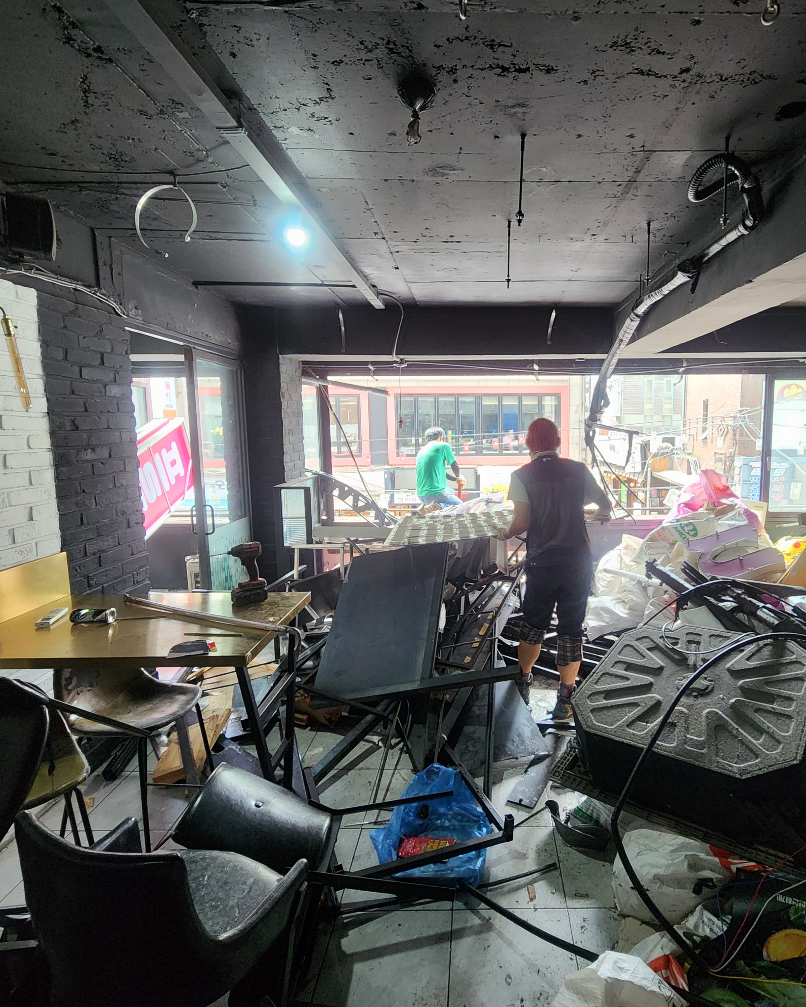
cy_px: 504
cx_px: 481
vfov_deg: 89.6
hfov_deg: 76.2
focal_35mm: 17
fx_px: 507
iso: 320
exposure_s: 1/60
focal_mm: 2.2
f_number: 2.2
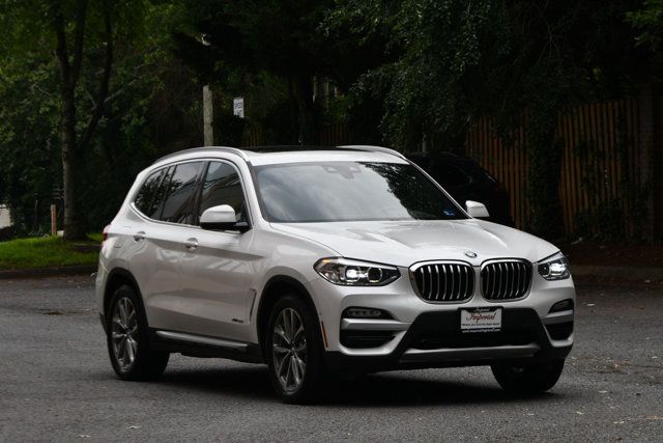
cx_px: 332
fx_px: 2266
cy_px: 222
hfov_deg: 16.6
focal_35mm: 123
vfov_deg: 11.2
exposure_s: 1/250
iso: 160
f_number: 8
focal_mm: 82
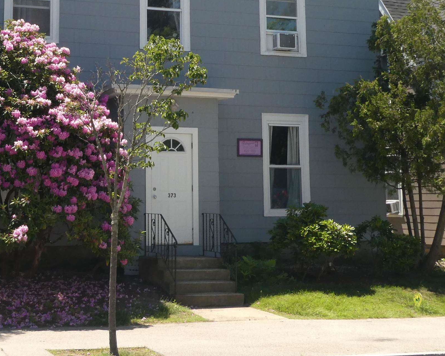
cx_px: 139
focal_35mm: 69
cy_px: 91
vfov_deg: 22.0
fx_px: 909
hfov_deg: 27.3
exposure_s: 1/800
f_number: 3.7
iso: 160
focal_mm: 6.7
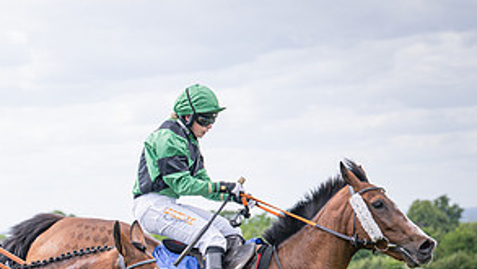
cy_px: 311
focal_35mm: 173
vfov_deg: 7.0
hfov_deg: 12.3
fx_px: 2189
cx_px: -25
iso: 400
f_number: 4
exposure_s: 1/2000
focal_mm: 70
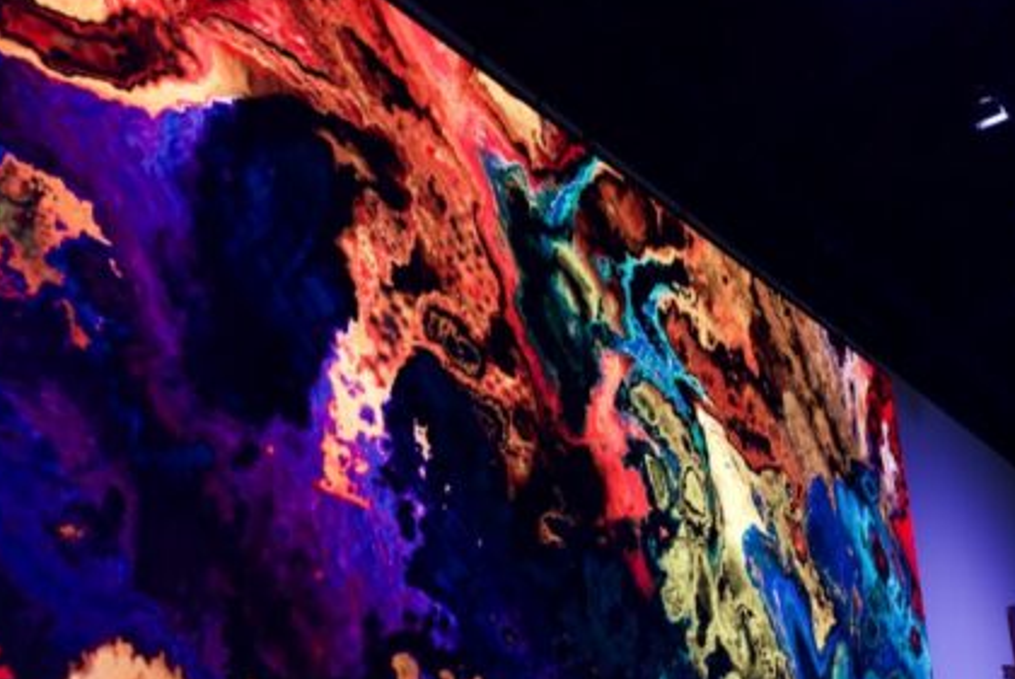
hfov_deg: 49.1
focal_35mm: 39
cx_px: 621
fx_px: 1101
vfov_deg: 34.2
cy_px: 408
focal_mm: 16
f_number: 3.5
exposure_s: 1/60
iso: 500
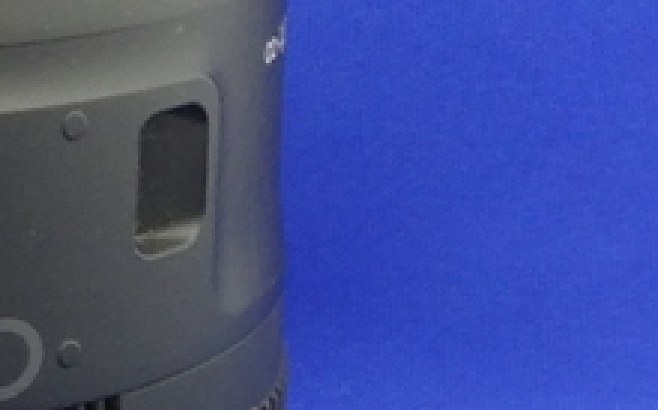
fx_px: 2490
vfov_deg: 9.4
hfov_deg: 14.5
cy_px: 329
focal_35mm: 139
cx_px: -179
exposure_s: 1
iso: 200
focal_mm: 4.3
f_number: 8
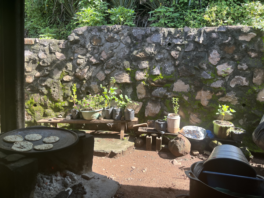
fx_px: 198
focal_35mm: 26
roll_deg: -3.6
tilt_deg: -8.0
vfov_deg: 53.1
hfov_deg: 67.3
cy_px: 99
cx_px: 132
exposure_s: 1/228
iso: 40
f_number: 1.6
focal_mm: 5.1
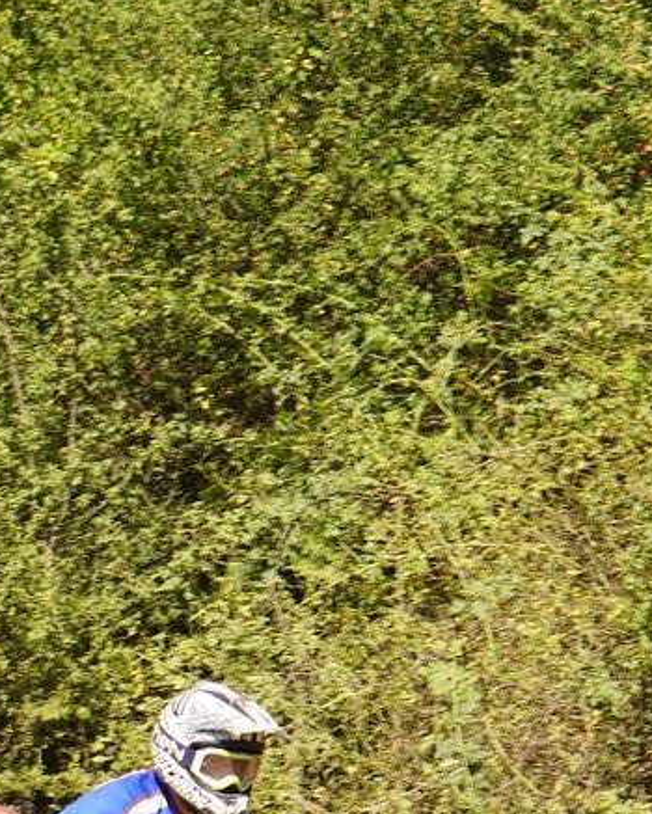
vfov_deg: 7.3
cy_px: 484
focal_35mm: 266
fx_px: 6402
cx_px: 369
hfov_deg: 5.8
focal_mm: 55
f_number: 5.6
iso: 100
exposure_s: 1/320
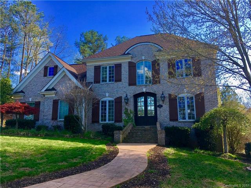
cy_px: 94
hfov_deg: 61.7
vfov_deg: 48.2
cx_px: 126
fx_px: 210
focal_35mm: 29
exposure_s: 1/460
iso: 25
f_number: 2.2
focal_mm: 4.15
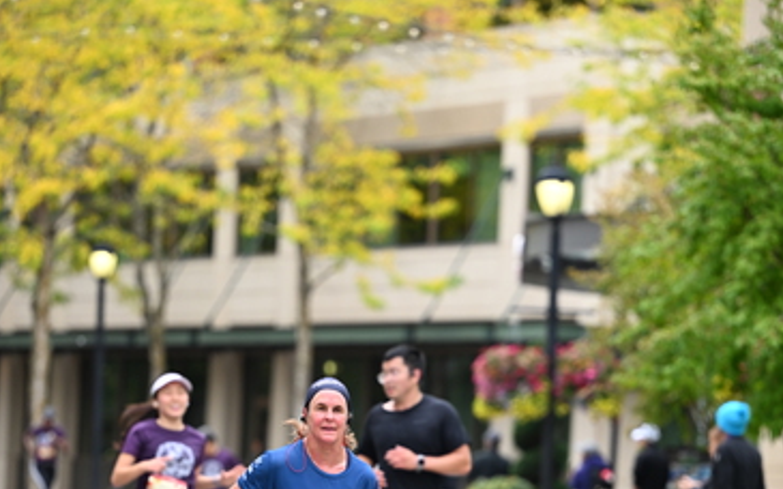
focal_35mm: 223
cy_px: 410
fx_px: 4758
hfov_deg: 9.4
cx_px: 392
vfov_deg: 5.9
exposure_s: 1/2000
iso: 640
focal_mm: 145
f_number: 2.8
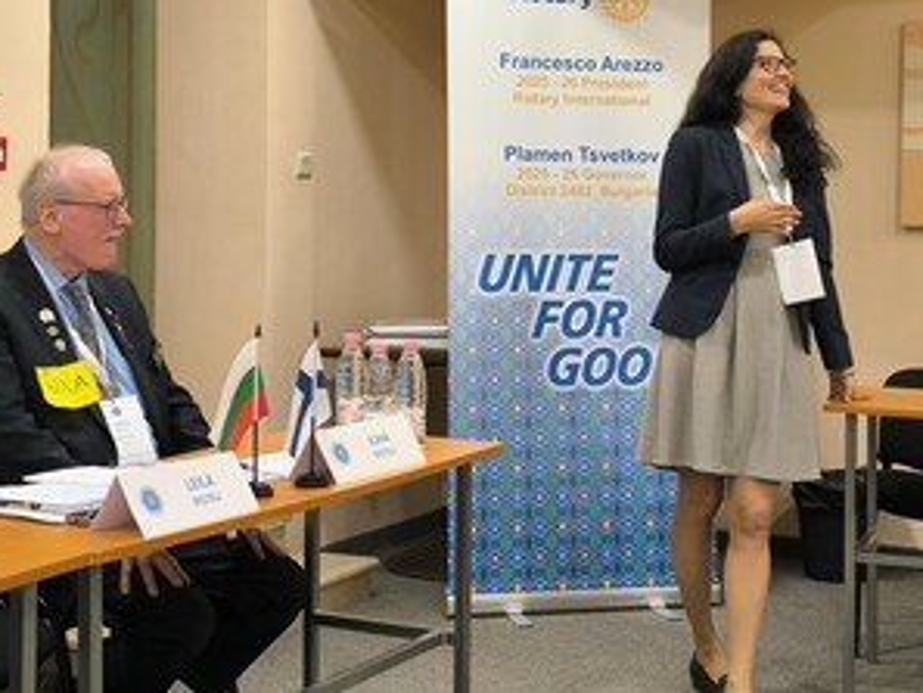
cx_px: 553
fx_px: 1654
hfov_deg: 31.1
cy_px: 233
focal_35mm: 62
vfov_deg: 23.6
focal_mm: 6.14
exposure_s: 1/50
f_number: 1.65
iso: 500
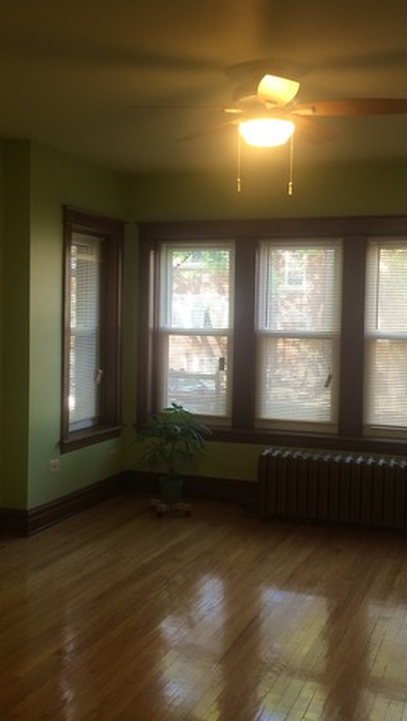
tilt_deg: -3.6
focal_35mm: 43
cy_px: 356
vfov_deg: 47.3
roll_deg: +0.0
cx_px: 174
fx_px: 824
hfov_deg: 27.7
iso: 50
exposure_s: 1/30
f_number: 2.2
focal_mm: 4.15
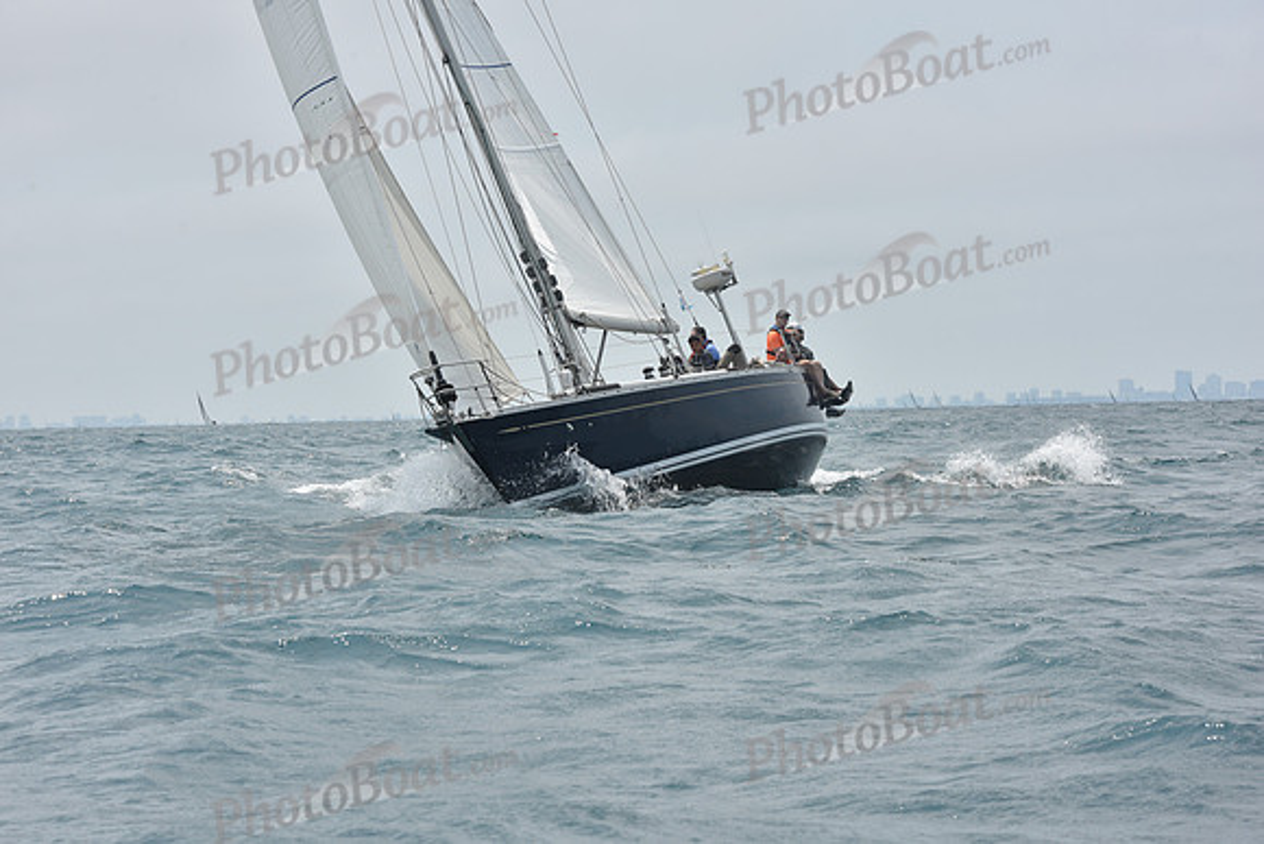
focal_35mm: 102
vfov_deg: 13.4
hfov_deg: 20.0
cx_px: 632
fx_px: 3582
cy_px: 422
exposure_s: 1/800
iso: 250
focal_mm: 102
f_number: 11
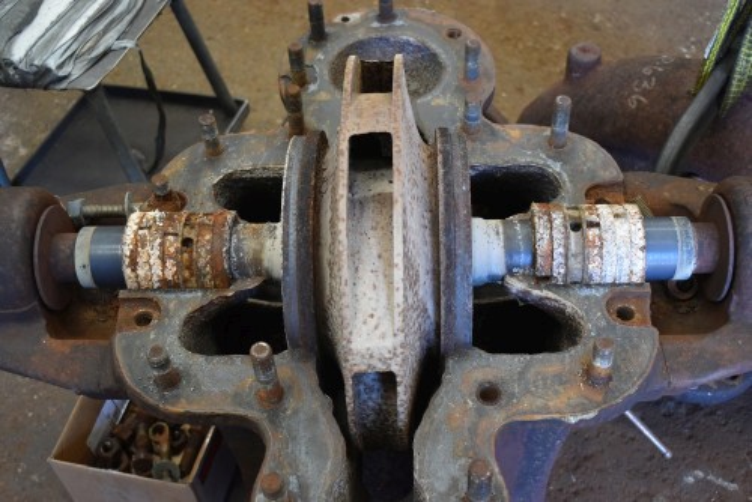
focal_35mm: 44
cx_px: 376
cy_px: 251
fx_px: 909
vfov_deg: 30.9
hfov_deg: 44.9
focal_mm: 29
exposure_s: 1/125
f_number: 4.2
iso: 1000
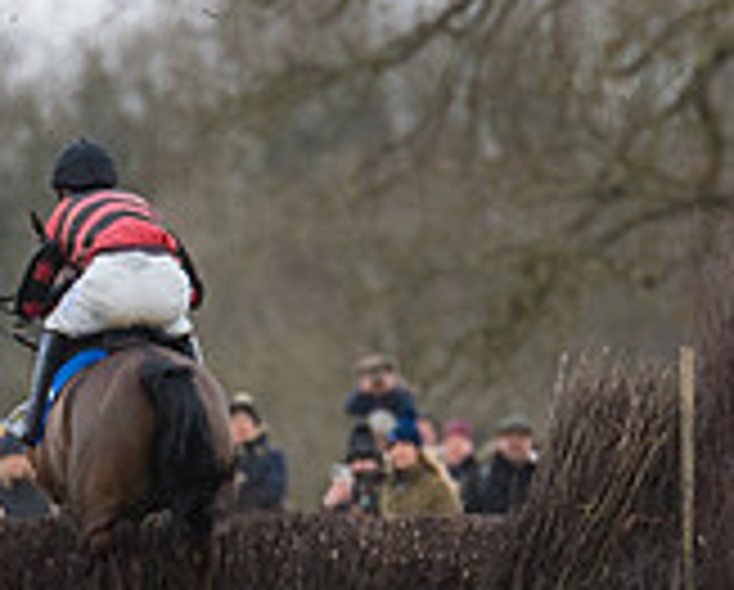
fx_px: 38694
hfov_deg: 1.1
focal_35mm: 1778
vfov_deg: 0.9
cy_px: 291
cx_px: -100
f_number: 4
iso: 800
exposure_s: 1/1000
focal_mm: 300
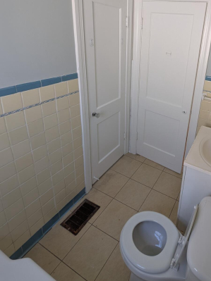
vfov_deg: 78.7
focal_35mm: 20
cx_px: 165
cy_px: 90
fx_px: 163
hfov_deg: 61.2
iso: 45
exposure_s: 1/24.2
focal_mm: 2.23
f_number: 1.95
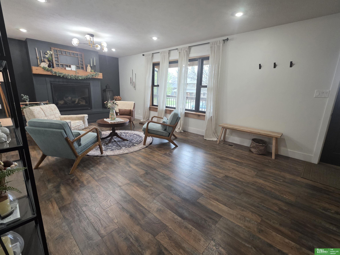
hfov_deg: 106.2
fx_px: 128
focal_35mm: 13
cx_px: 170
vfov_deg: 89.9
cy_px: 128
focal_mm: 2.2
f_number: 1.9
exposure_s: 1/60.2
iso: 320
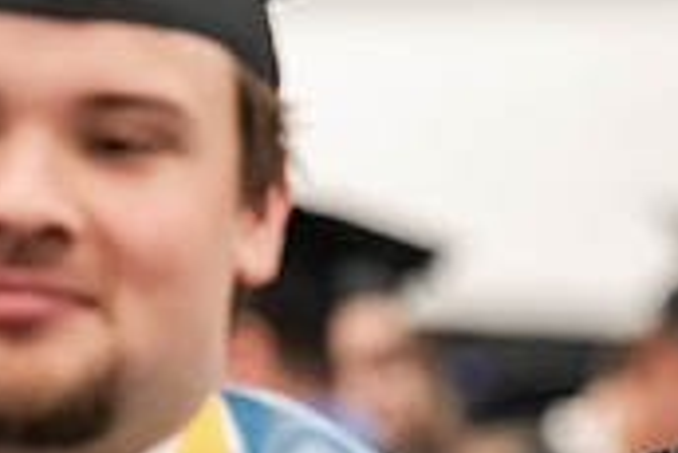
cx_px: 859
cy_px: 345
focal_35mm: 539
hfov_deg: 3.8
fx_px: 10159
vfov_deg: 2.6
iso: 4000
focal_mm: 160
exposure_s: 1/200
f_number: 3.5
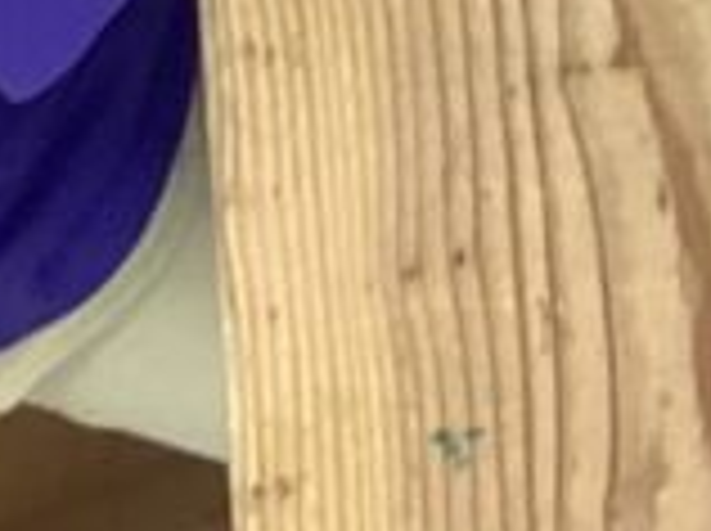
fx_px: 4840
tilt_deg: -50.6
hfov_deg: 7.8
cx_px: 1760
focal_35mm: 236
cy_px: -1112
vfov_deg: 5.8
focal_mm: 3.3
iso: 80
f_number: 2.4
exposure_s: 1/50
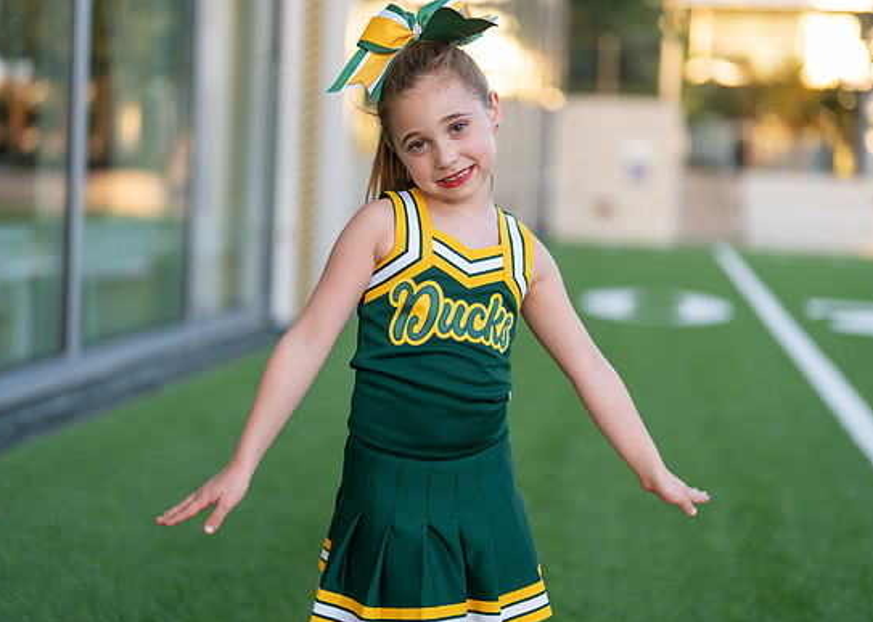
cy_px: 293
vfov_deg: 25.3
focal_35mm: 56
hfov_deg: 34.9
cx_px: 450
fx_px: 1387
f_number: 1.2
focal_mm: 50
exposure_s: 1/500
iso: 125
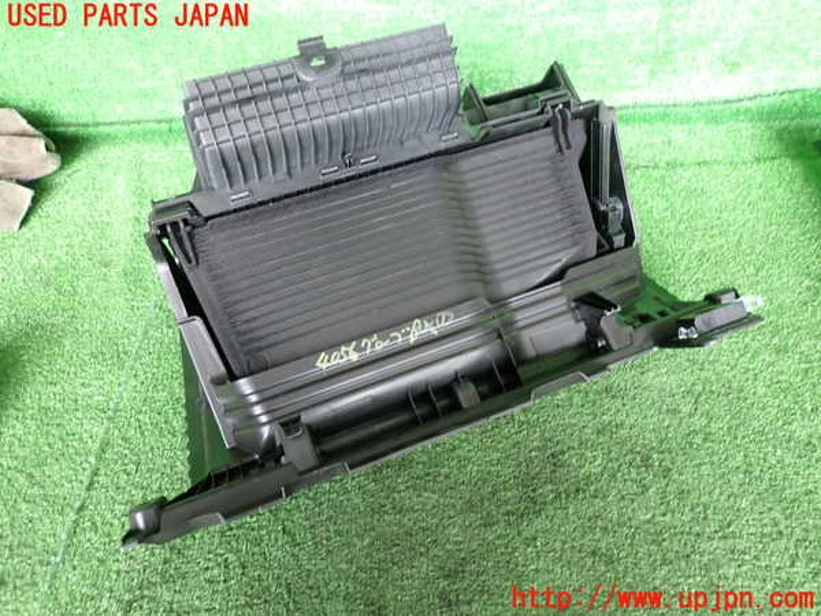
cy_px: 308
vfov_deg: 54.9
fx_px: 593
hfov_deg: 69.4
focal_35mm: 25
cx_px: 410
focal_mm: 4.5
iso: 200
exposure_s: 1/30
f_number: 2
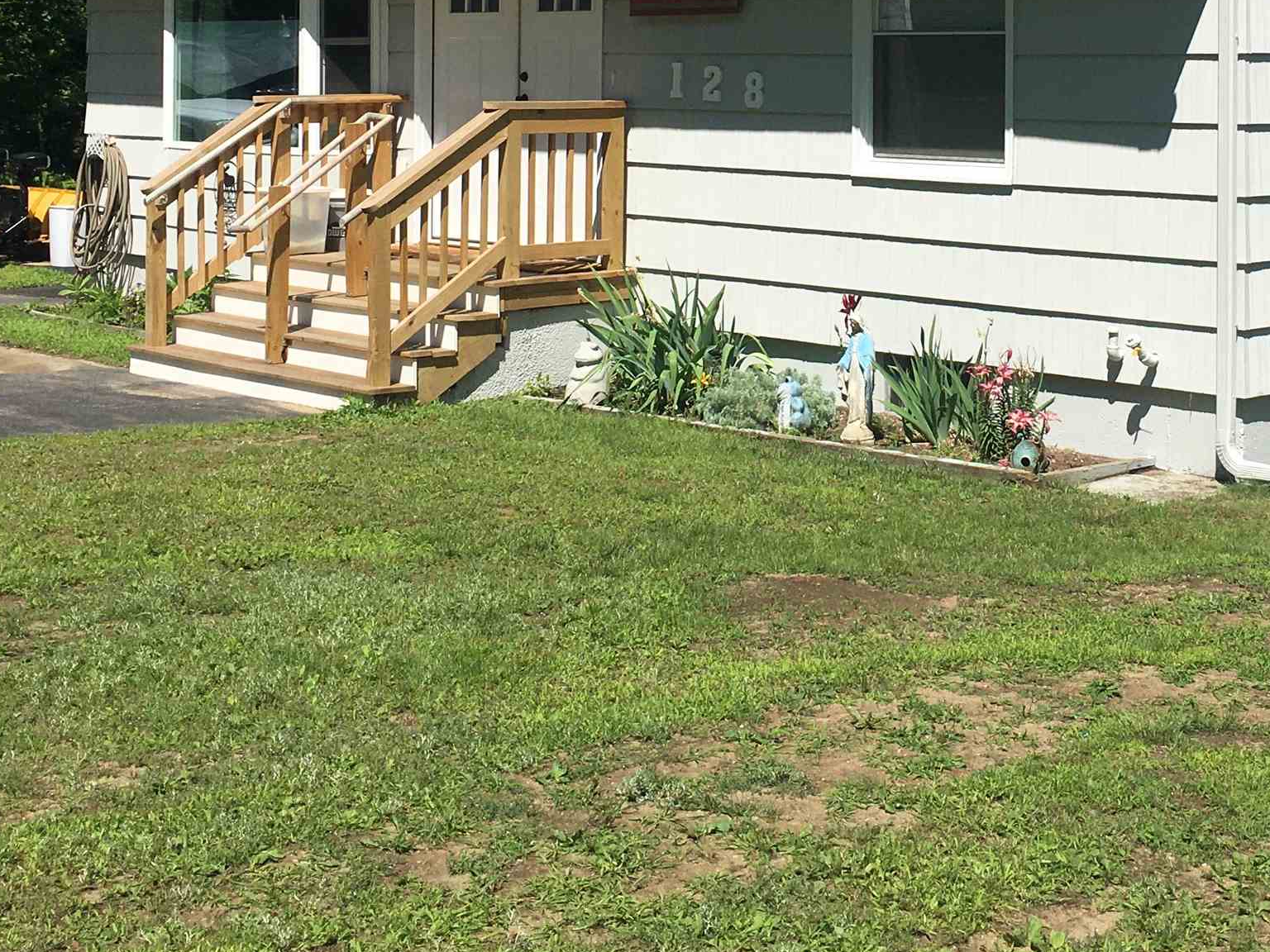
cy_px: 83
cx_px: 959
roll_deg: -0.6
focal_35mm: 58
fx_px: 2128
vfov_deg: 24.5
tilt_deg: +2.3
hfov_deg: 32.6
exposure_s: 1/2653
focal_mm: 4.15
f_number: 2.2
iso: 25
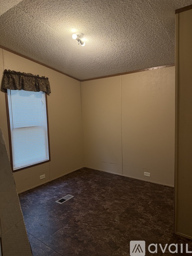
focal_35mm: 24
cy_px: 128
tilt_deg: -4.4
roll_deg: +2.2
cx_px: 96
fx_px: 178
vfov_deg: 71.6
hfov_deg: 56.8
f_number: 1.78
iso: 250
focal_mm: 6.76
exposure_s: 1/120
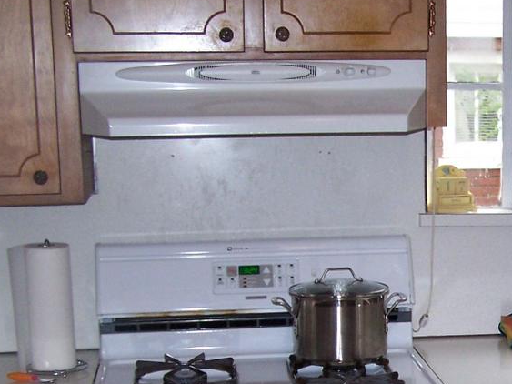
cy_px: 365
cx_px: 500
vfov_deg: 16.0
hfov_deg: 20.9
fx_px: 1346
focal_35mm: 91
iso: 140
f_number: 2.8
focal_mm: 6.7
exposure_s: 1/60
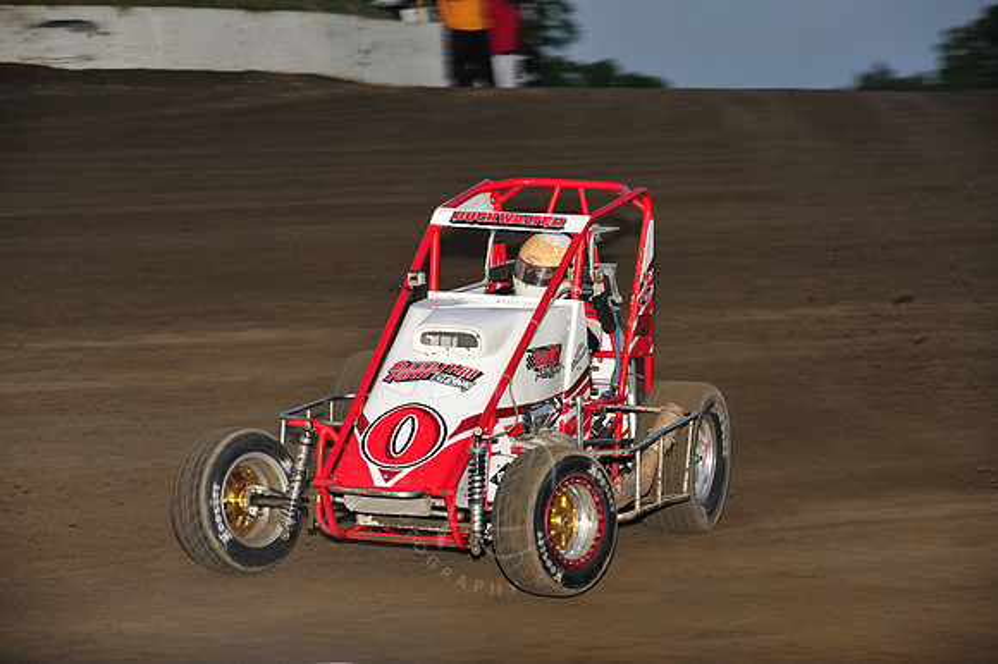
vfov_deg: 9.5
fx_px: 4017
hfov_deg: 14.2
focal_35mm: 145
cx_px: 499
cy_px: 332
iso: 800
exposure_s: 1/320
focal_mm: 145
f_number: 7.1
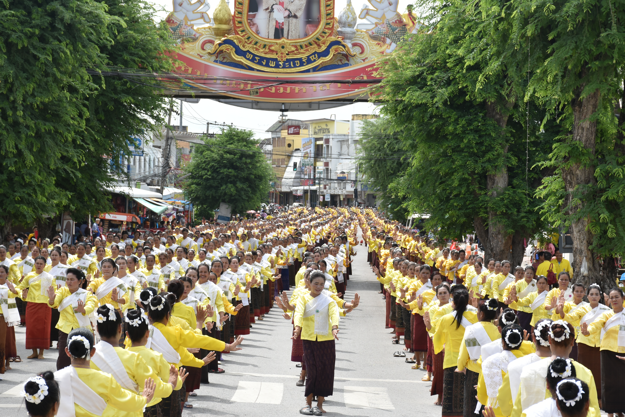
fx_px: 1823
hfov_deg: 19.5
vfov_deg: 13.0
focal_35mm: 105
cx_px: 312
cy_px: 208
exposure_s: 1/320
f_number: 9
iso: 200
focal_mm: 70
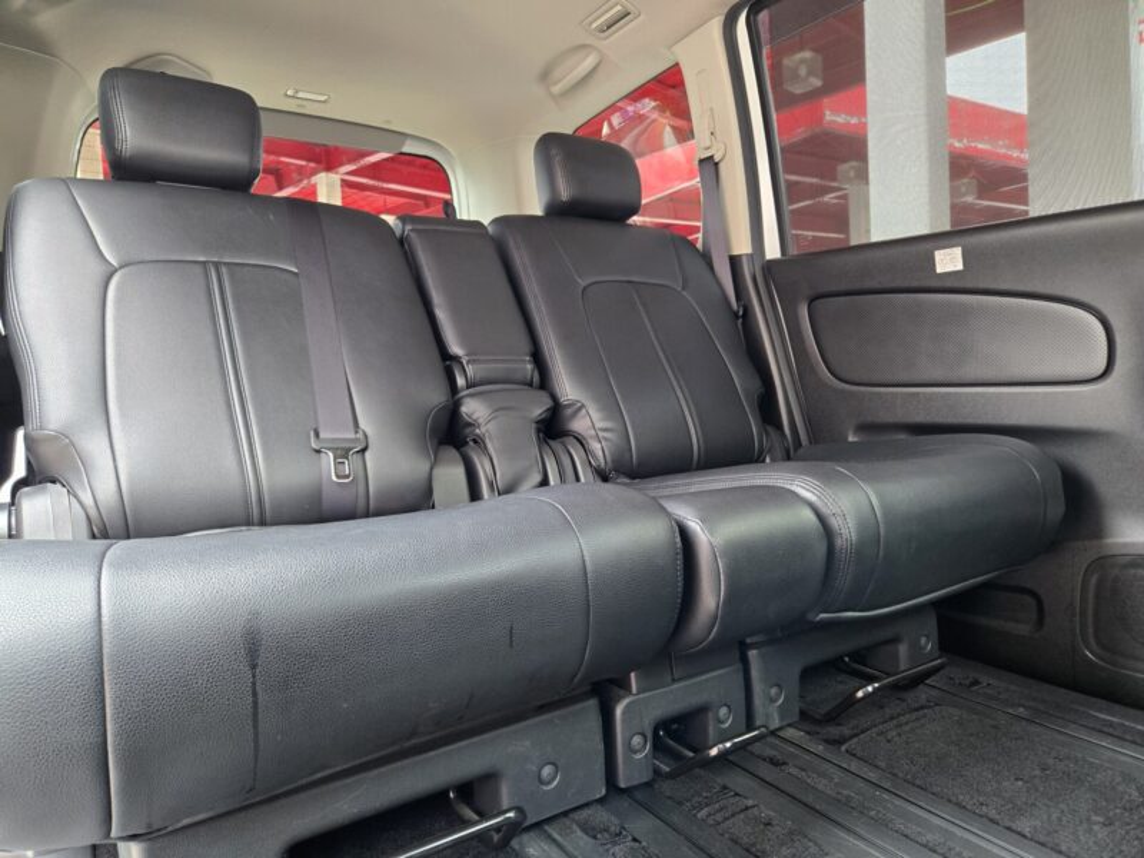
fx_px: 760
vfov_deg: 58.9
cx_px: 572
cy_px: 429
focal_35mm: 23
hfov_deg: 73.9
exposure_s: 1/180
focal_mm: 5.4
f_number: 1.8
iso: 200
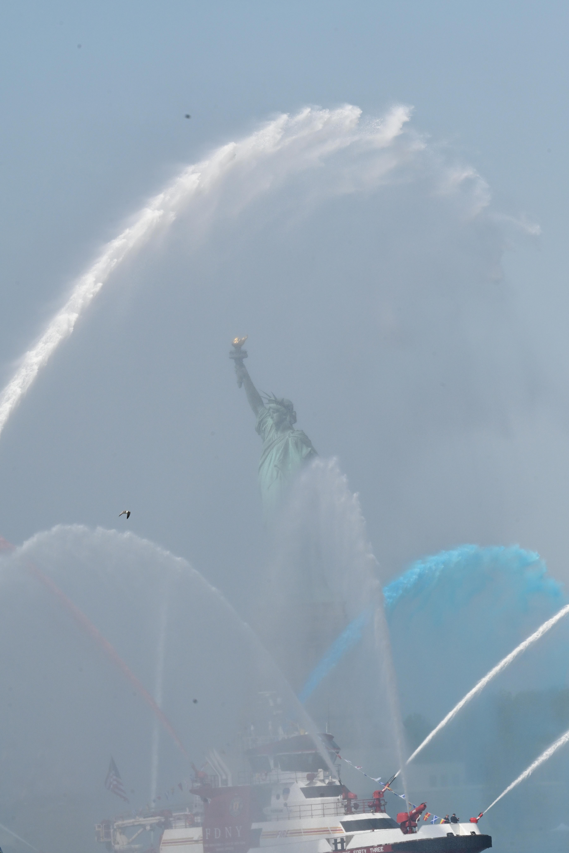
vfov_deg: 4.2
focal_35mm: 490
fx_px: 11616
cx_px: 284
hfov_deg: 2.8
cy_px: 426
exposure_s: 1/1250
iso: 1250
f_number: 16
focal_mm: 490
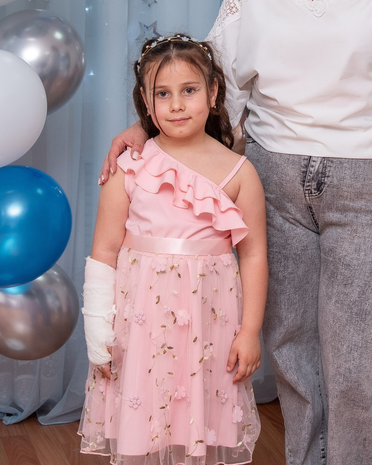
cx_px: 265
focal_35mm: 125
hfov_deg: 12.3
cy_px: 87
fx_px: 1721
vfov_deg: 15.3
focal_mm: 48
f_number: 7.1
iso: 640
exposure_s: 1/160
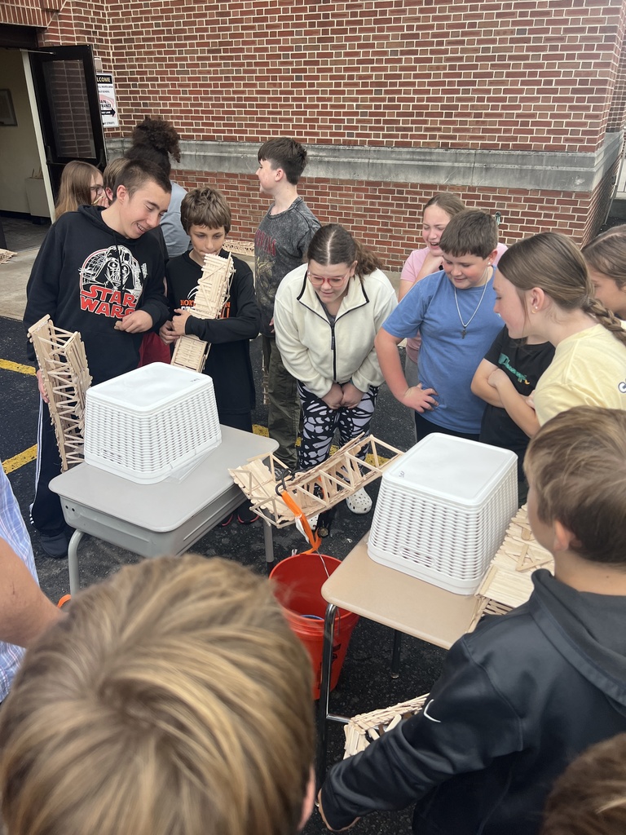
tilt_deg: -25.5
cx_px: 313
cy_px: 418
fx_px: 627
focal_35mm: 26
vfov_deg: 67.3
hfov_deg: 53.1
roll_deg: +1.0
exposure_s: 1/395
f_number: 1.5
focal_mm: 5.7
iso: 50
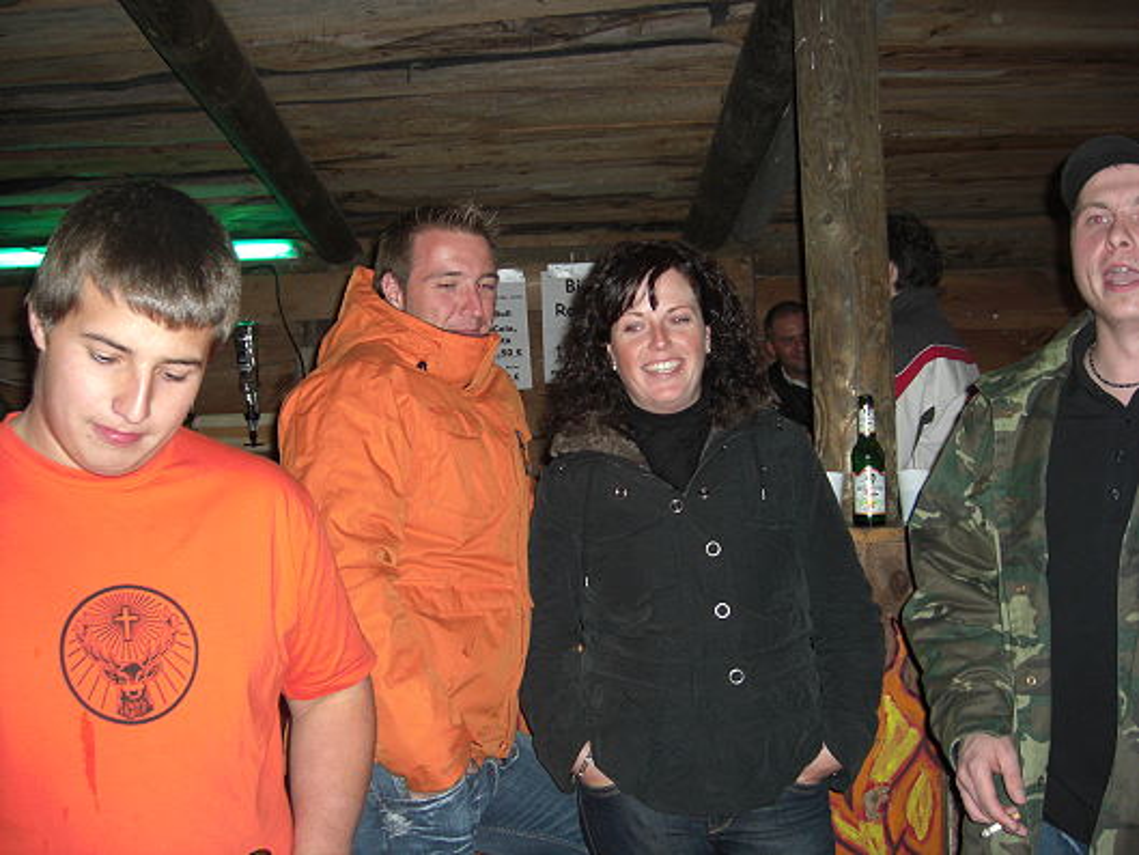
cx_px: 570
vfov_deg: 37.7
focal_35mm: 38
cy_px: 428
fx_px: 1251
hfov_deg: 49.0
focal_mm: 7.9
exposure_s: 1/60
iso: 200
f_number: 2.8
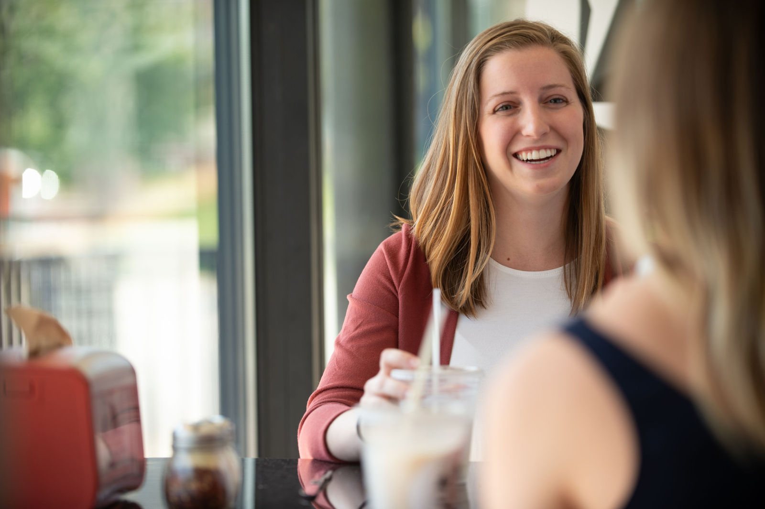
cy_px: 254
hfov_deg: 18.6
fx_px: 2336
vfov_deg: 12.4
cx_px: 382
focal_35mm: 110
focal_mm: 110
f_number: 2.8
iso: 160
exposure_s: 1/250
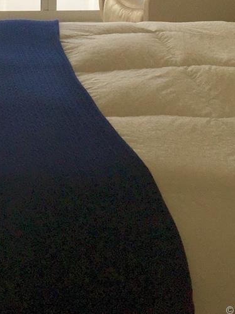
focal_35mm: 70
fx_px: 633
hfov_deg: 20.8
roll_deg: -1.2
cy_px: -61
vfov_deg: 25.1
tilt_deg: -7.3
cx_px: 56
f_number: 2.2
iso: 32
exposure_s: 1/534
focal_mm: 4.15
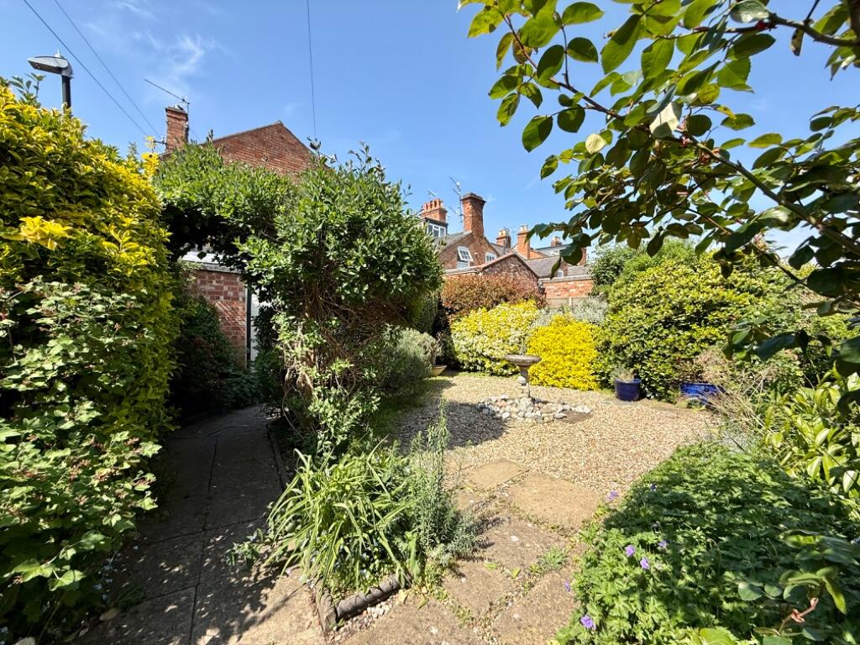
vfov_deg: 85.7
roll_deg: -0.3
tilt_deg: +0.5
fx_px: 348
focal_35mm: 14
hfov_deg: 102.1
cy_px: 322
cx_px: 430
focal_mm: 2.22
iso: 50
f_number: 2.2
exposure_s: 1/1189
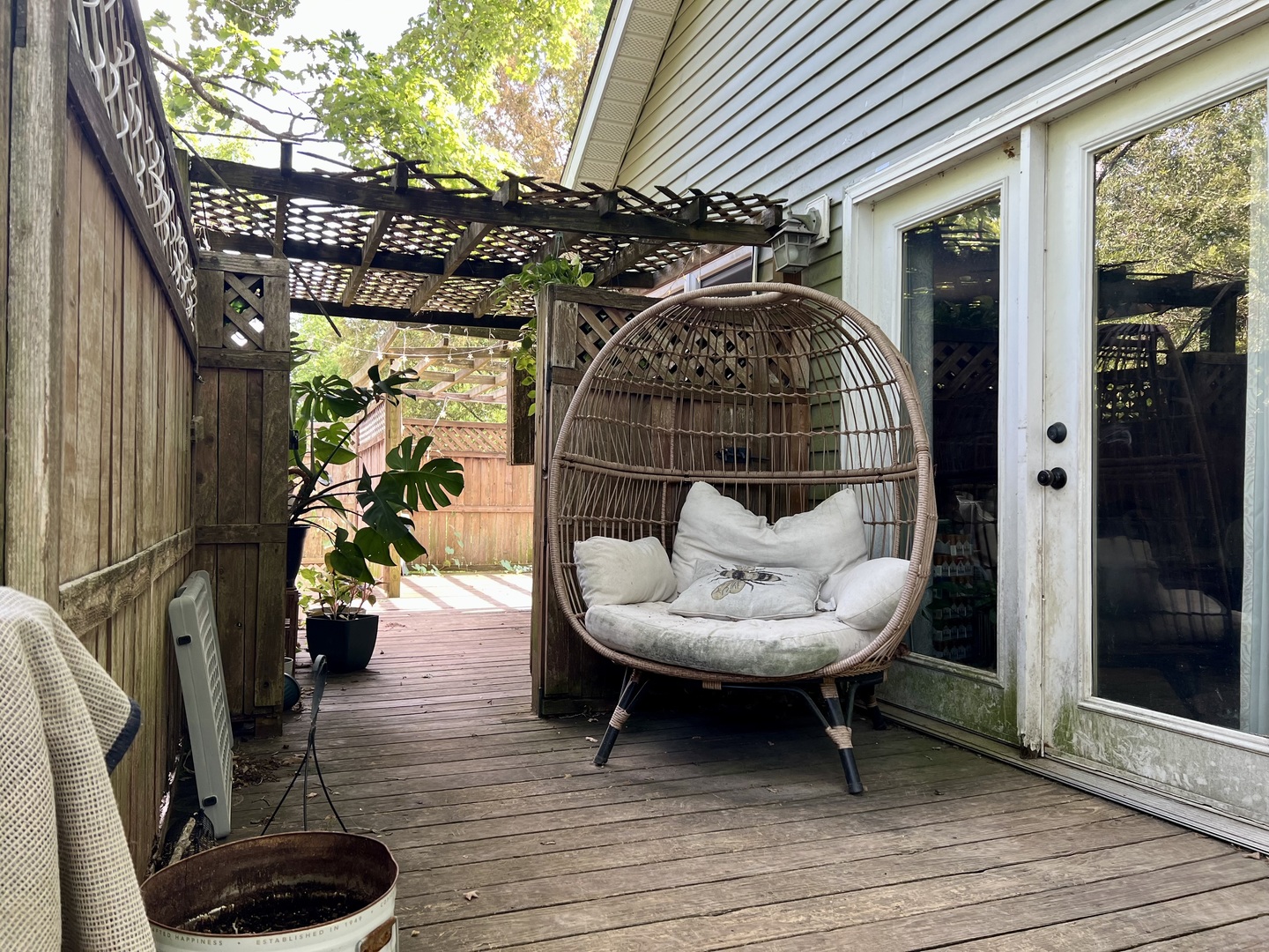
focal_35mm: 26
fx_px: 953
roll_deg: -1.3
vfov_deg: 53.1
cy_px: 476
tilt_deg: +2.5
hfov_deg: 67.3
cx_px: 634
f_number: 1.5
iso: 50
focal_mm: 5.7
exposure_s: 1/121
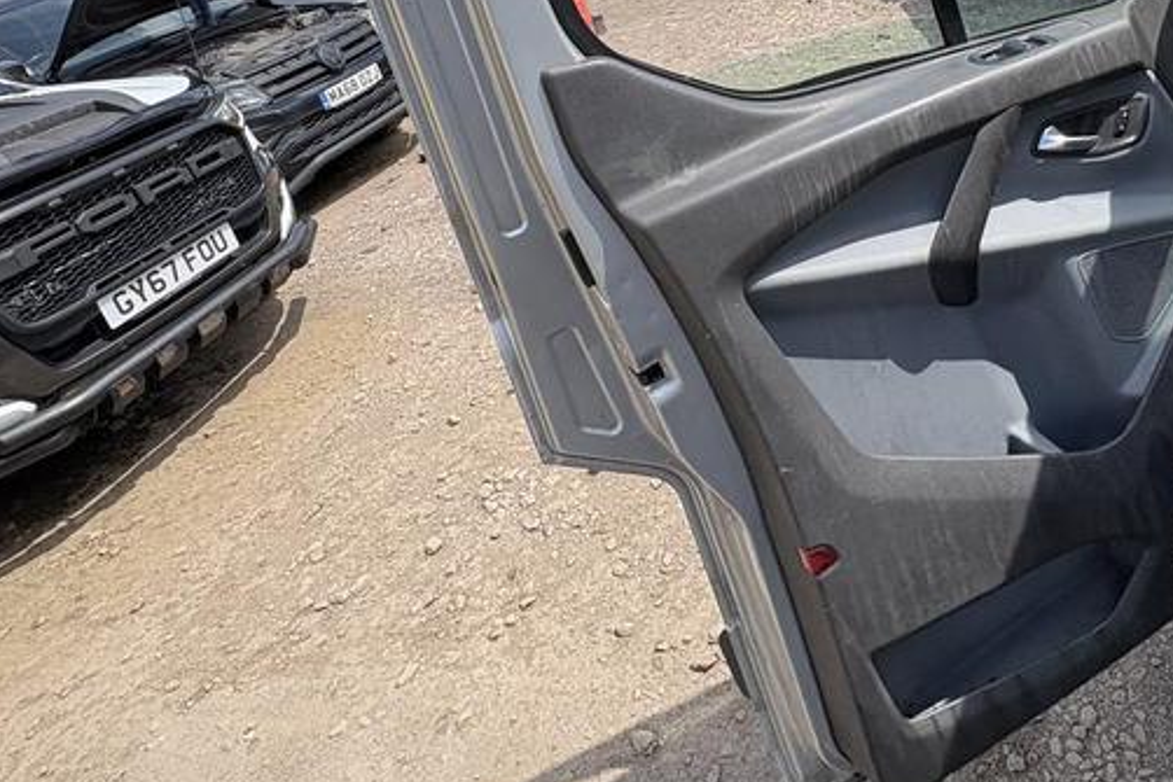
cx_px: 778
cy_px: 61
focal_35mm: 26
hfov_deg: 67.5
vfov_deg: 44.5
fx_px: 847
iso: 40
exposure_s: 1/749
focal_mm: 2.22
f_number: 2.2
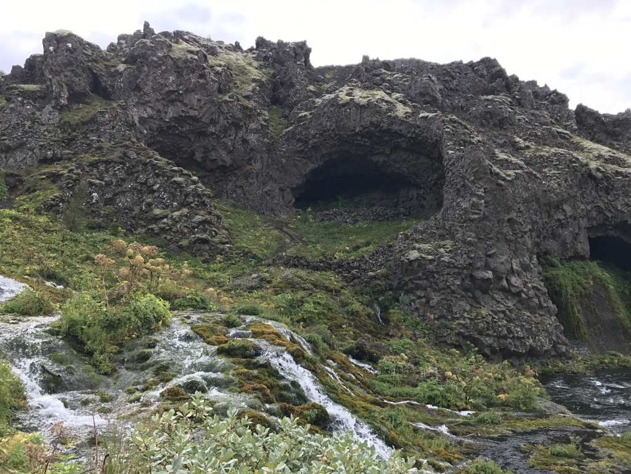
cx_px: 316
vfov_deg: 49.7
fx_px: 510
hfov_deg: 63.4
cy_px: 237
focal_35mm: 28
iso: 20
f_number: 1.8
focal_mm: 3.99
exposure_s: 1/481
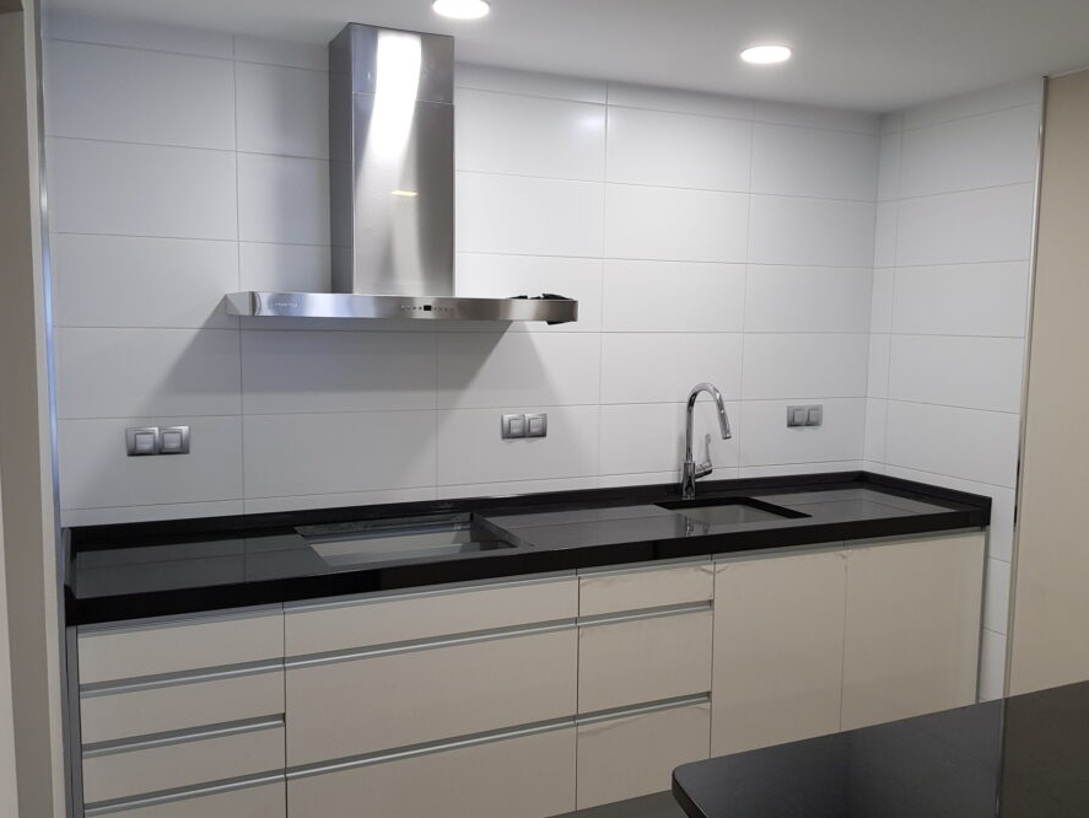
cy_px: 443
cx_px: 559
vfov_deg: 46.8
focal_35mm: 30
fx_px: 944
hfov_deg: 59.9
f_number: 1.7
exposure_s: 1/50
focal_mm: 4.2
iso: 64
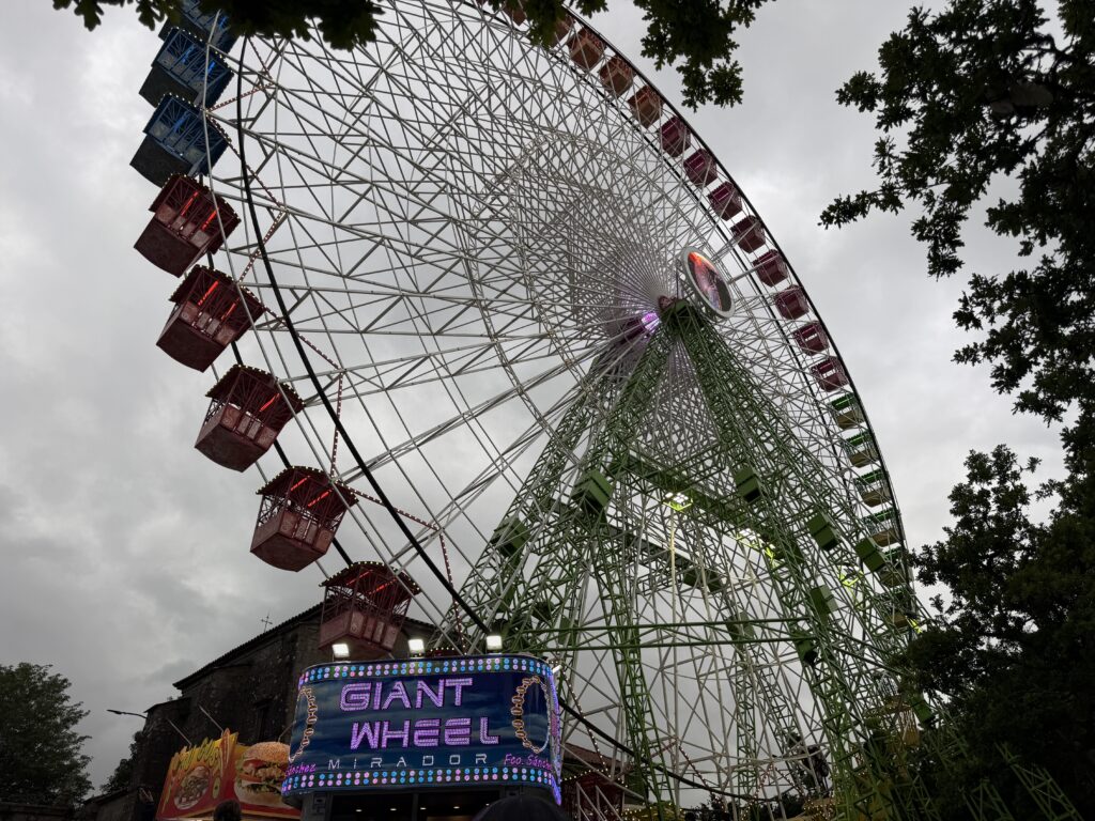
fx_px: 759
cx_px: 548
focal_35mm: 24
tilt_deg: +36.4
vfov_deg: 56.8
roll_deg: +1.9
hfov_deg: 71.6
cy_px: 410
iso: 80
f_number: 1.78
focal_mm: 6.76
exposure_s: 1/1493
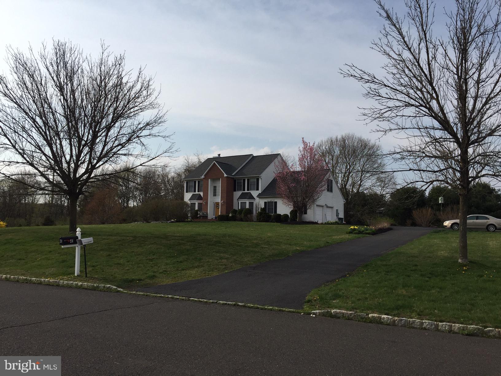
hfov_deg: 61.7
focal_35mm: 29
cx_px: 250
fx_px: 420
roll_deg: -1.2
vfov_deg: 48.2
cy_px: 188
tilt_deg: +5.3
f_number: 2.2
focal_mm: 4.15
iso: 32
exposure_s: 1/2639
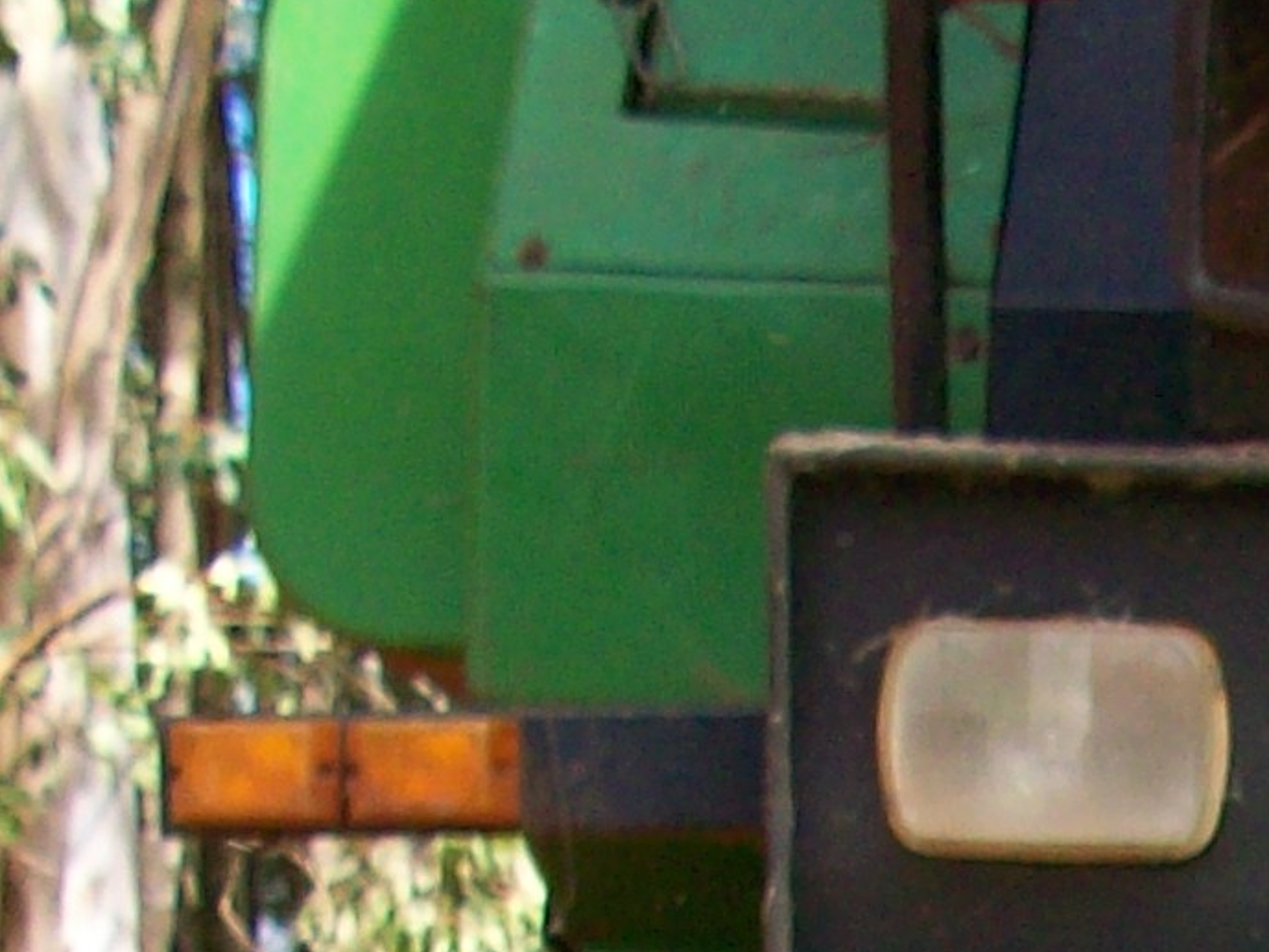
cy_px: 2007
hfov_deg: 11.4
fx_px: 5939
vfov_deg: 8.6
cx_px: 2228
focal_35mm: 162
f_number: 2.8
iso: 64
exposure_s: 1/262
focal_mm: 5.7
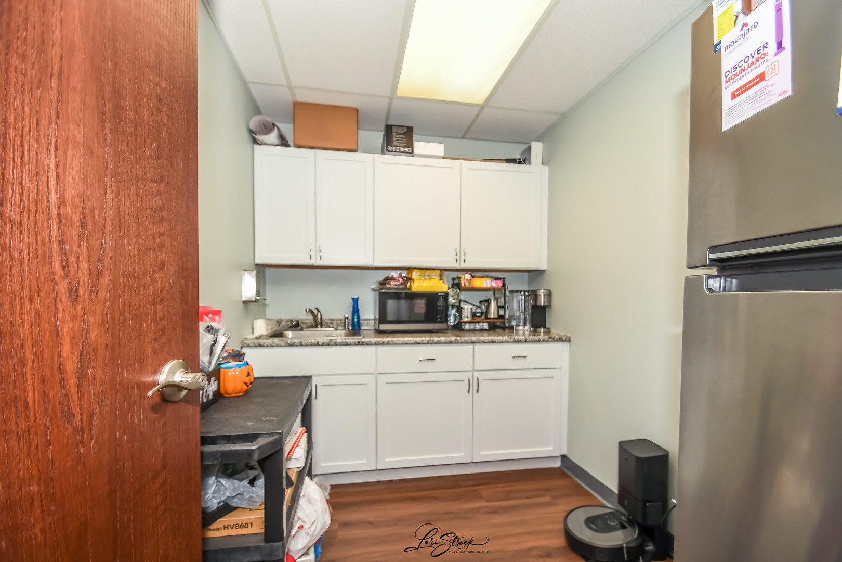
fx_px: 351
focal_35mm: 15
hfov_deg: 100.4
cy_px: 281
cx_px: 421
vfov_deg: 77.3
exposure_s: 1/320
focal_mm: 10
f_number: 8
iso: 400
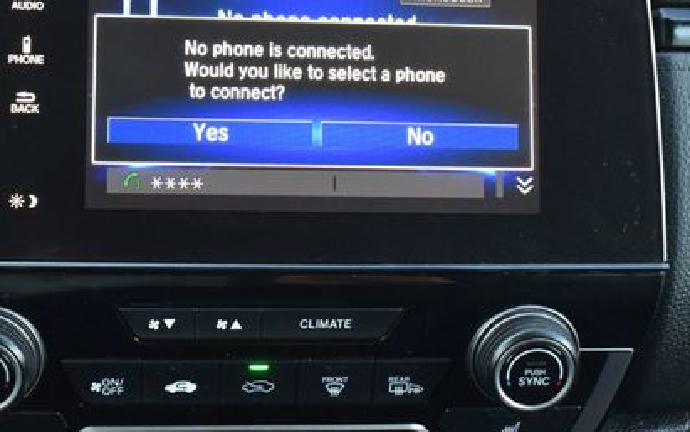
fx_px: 1388
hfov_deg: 27.9
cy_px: 192
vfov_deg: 17.7
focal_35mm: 74
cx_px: 307
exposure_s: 1/15
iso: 1100
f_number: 6.3
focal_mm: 31
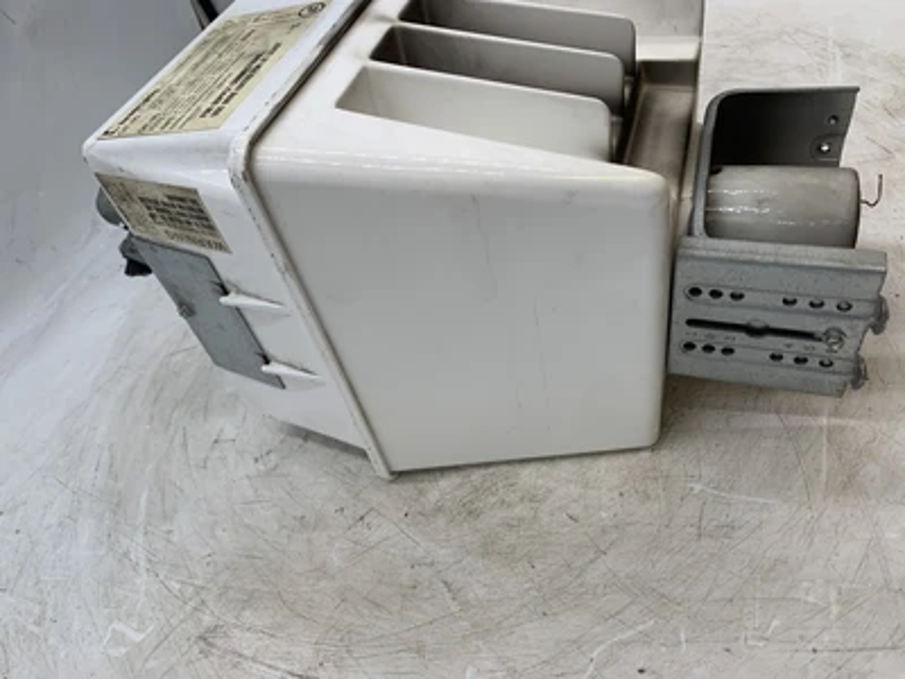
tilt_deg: -37.6
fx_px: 680
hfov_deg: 67.3
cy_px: 340
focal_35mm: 26
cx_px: 452
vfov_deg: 53.1
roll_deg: +25.0
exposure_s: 1/121
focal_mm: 4.25
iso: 32
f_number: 1.8
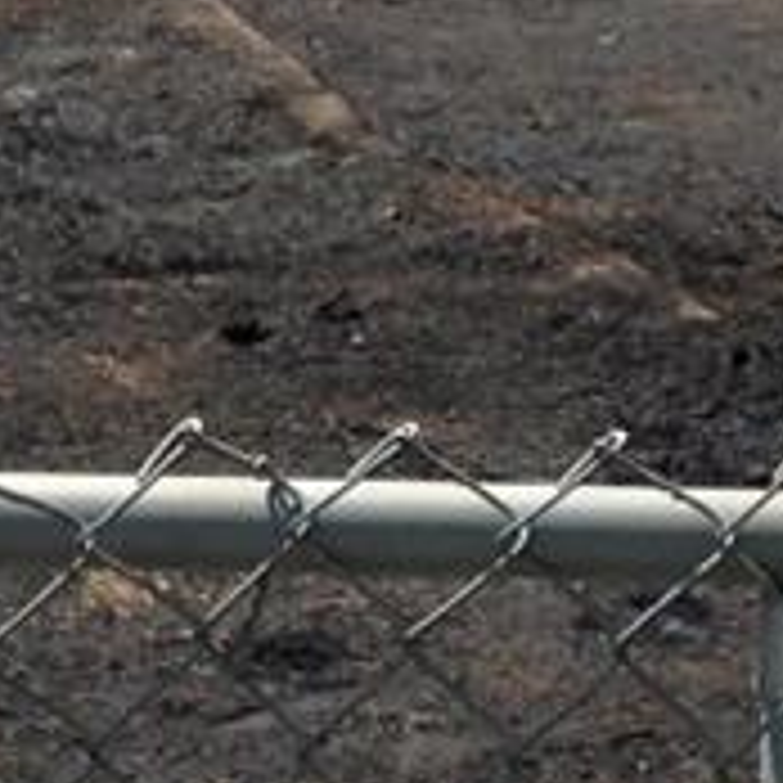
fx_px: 6449
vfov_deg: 6.9
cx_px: 1089
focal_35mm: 252
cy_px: 135
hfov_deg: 6.9
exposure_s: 1/1085
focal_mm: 4.12
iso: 50
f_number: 2.4
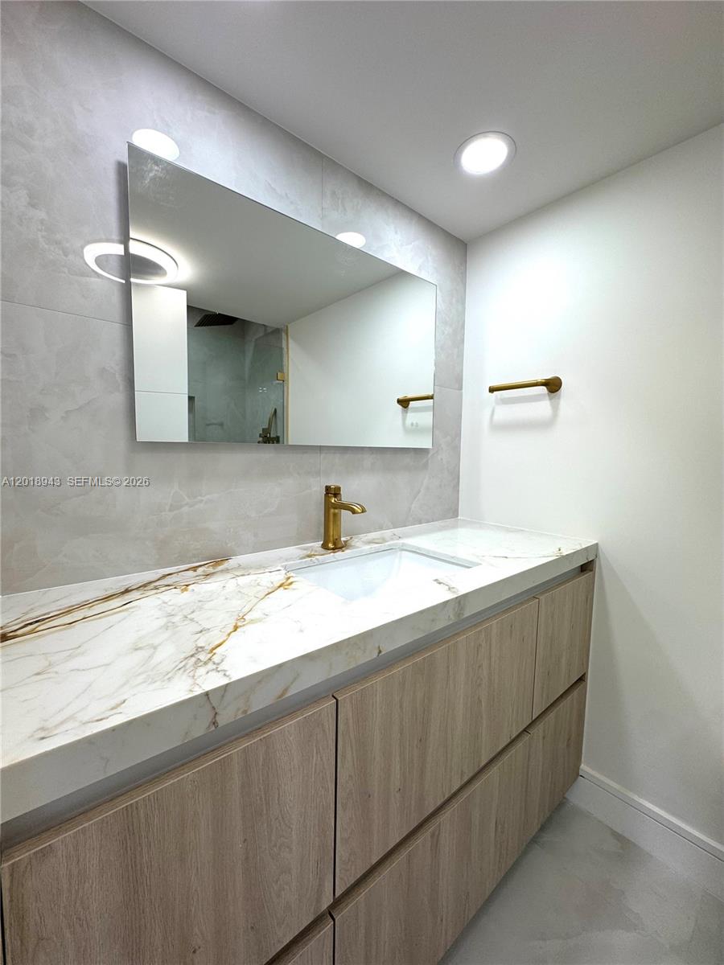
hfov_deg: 85.7
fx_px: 390
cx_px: 362
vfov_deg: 102.1
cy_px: 482
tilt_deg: -4.6
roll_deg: -0.5
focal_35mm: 14
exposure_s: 1/120
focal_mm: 2.22
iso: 50
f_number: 2.2
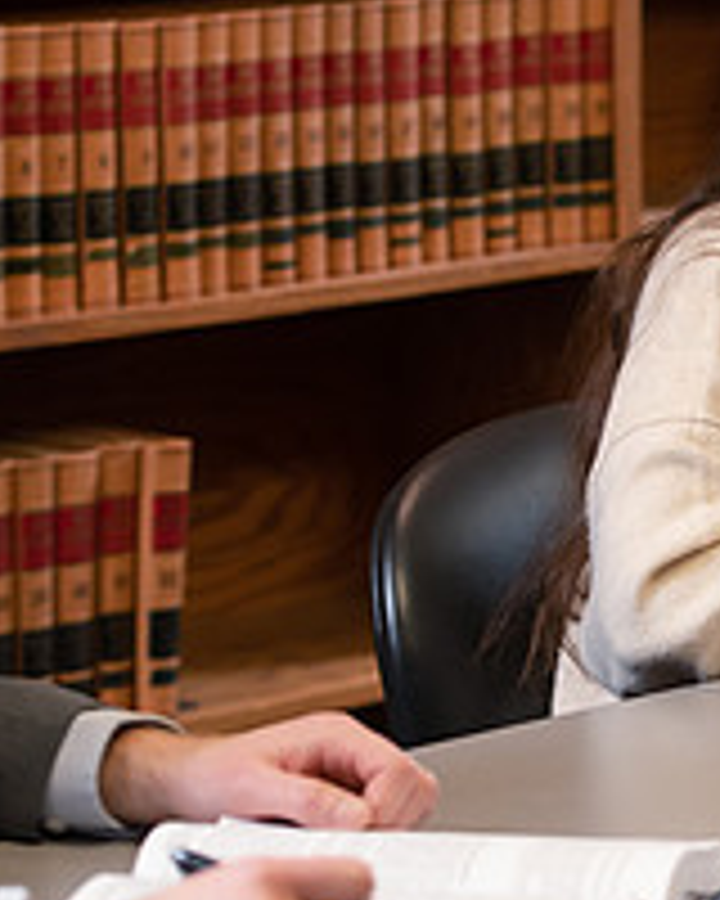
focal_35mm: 191
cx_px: 860
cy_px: 317
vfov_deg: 10.1
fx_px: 5088
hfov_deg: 8.0
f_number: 3.5
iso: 1000
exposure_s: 1/125
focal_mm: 70
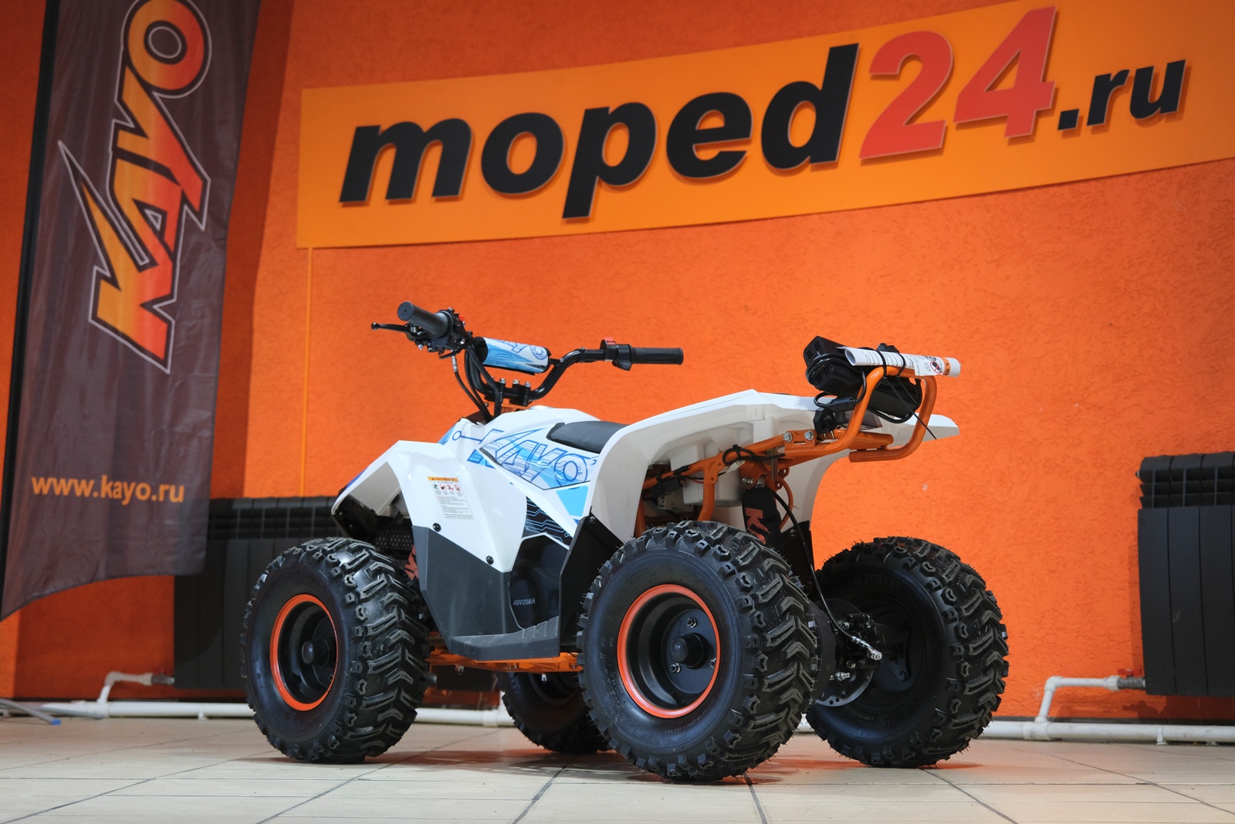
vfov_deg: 24.2
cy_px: 412
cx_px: 618
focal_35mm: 56
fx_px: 1921
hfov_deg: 35.6
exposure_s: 1/100
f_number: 4
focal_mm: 37.6
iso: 1250
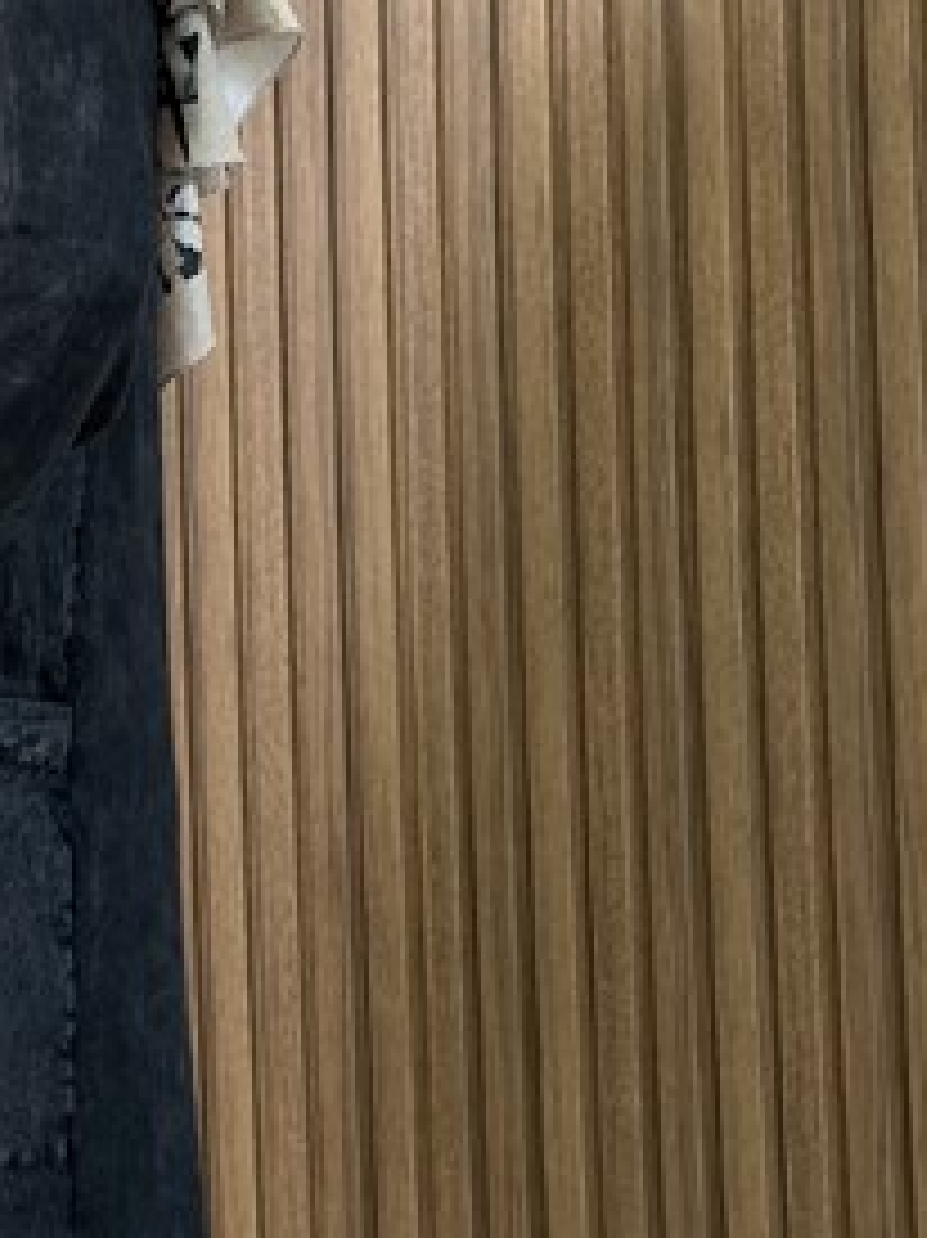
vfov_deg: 12.1
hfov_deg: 9.0
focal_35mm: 163
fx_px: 5825
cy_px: 455
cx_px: -4
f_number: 1.78
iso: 100
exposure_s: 1/63
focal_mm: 6.76
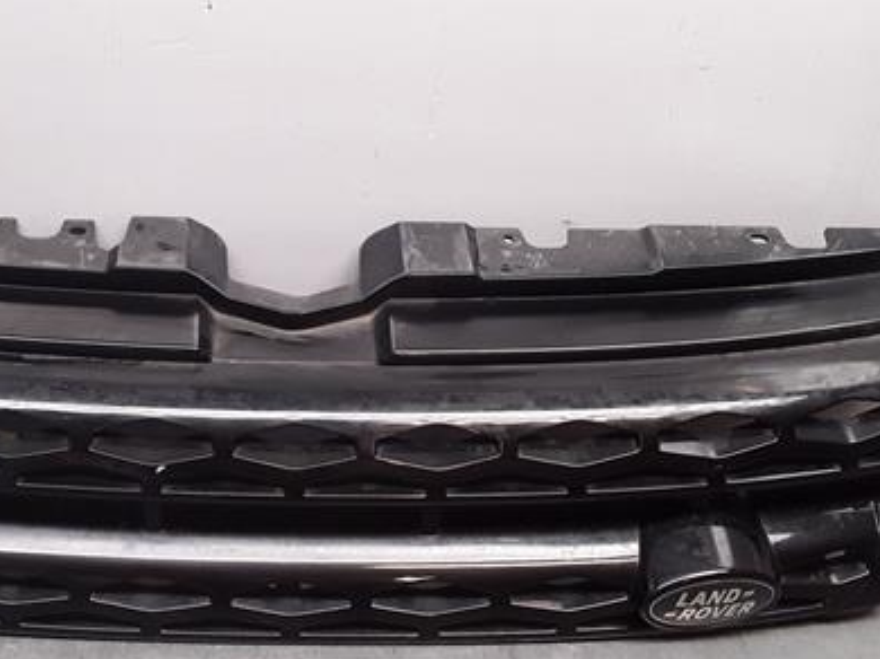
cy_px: 393
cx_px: 266
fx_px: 1169
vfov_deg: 31.4
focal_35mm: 46
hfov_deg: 40.5
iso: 100
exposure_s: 1/100
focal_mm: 2.91
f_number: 1.9
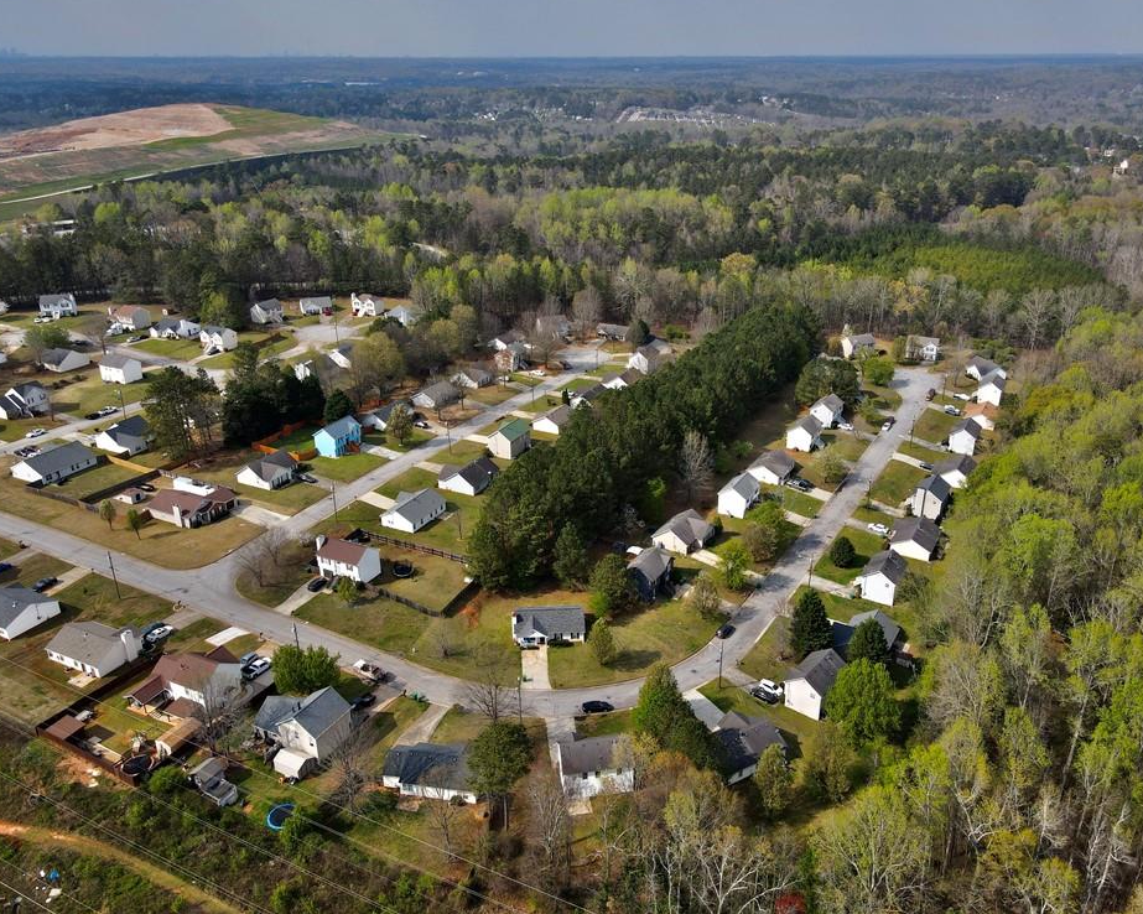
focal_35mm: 26
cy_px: 459
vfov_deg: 54.9
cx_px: 597
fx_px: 879
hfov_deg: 66.0
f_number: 2.8
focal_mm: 4.5
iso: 100
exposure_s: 1/640
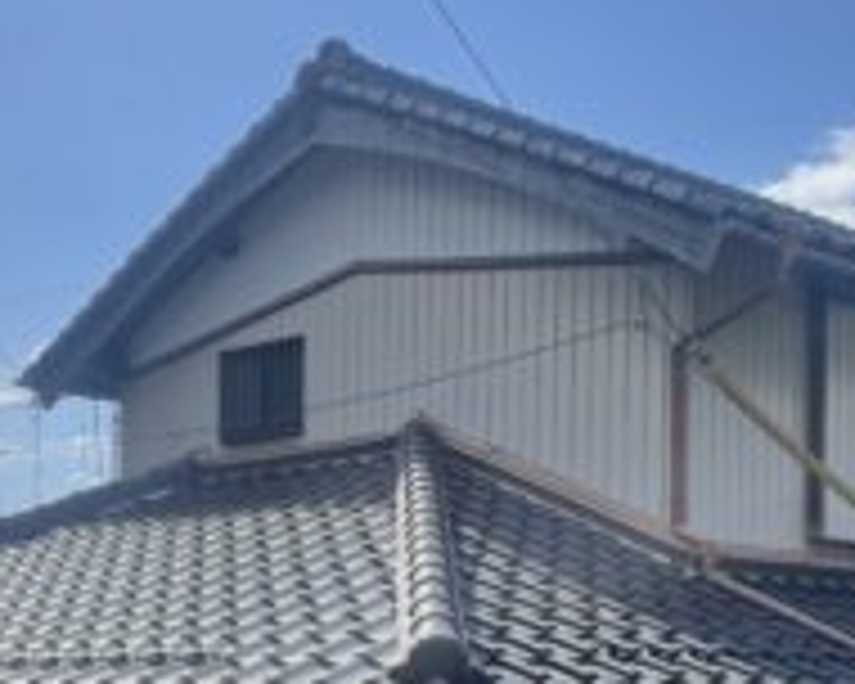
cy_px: 621
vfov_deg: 21.4
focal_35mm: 70
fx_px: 1771
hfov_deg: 27.1
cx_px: 371
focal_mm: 4.2
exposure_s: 1/4000
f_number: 1.6
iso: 32
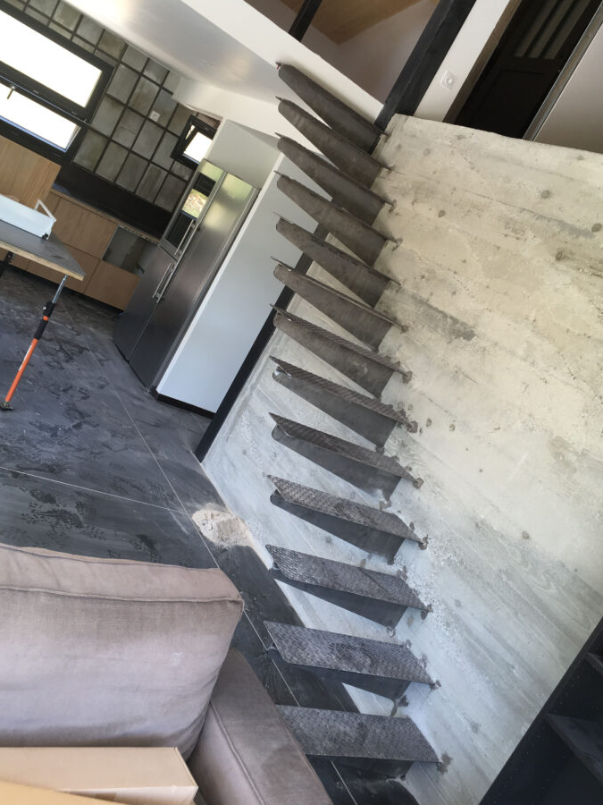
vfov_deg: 55.3
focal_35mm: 33
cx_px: 306
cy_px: 366
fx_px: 766
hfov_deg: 42.9
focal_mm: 4.15
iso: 25
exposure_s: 1/50
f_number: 2.2
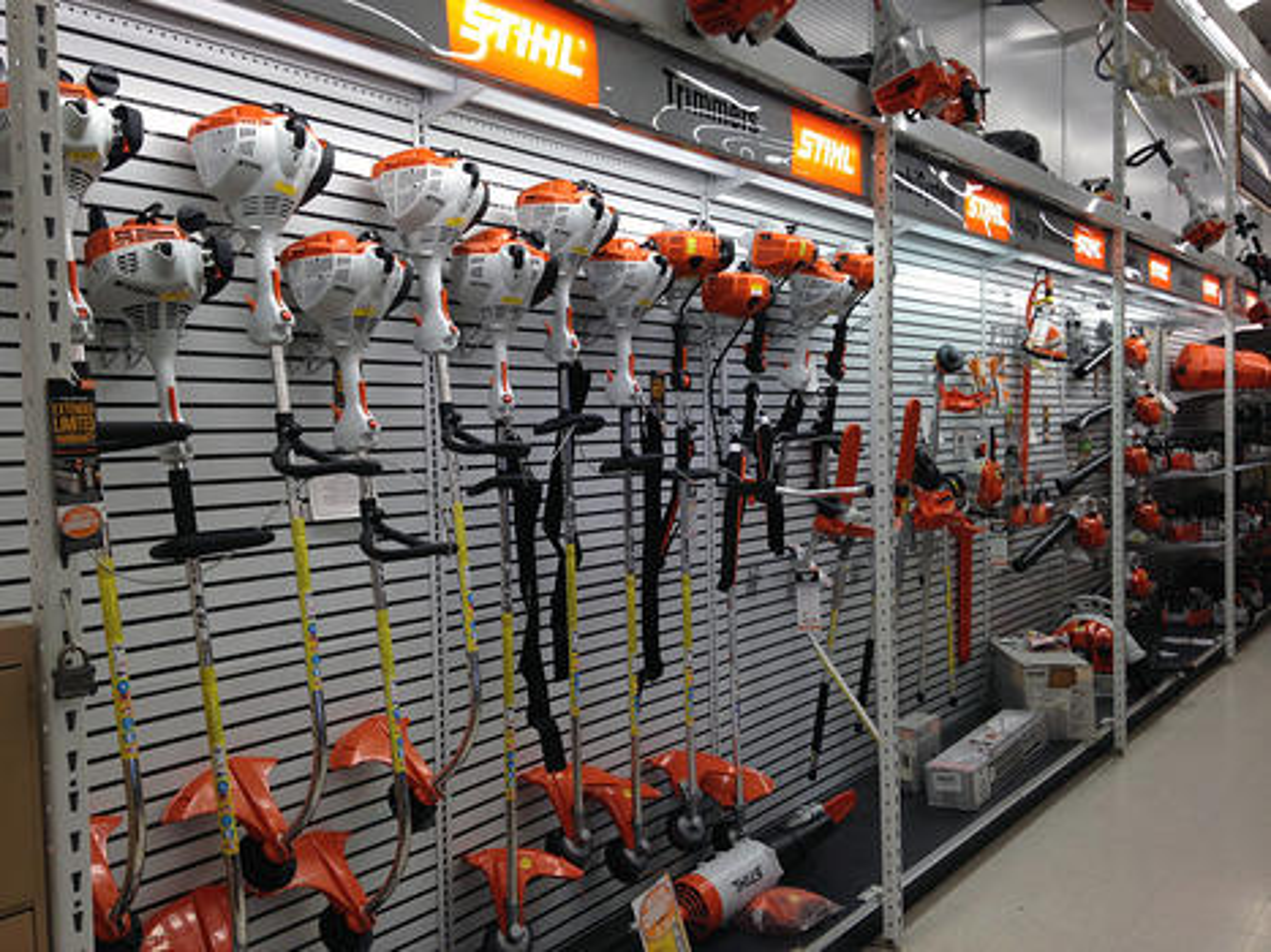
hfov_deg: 55.4
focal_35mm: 33
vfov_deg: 42.9
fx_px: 1211
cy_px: 476
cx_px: 636
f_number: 2.4
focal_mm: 4.12
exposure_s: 1/60
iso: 50
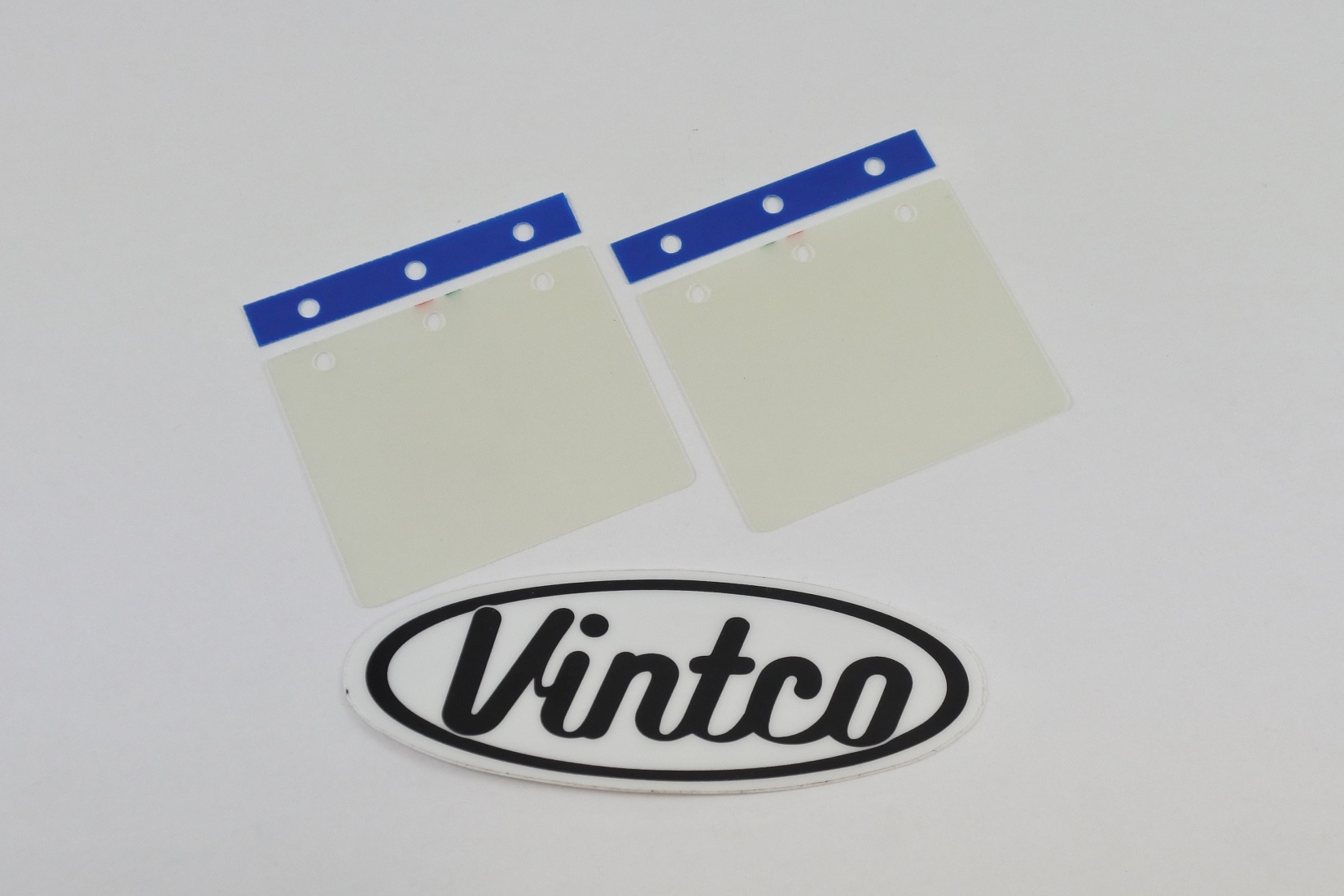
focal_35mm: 40
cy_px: 448
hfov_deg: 48.5
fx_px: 1493
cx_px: 672
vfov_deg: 33.4
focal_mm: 15
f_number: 4.2
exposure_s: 1/200
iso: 400
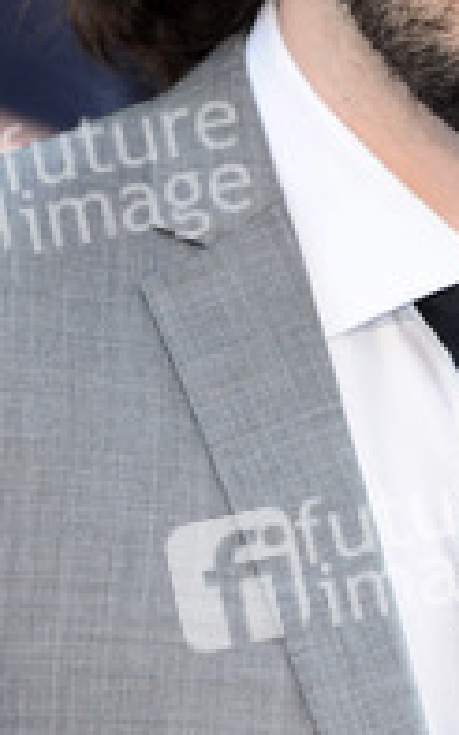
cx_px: 468
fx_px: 7471
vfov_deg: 5.6
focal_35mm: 373
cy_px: 4
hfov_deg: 3.5
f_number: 4.5
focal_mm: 120
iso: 320
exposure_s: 1/200
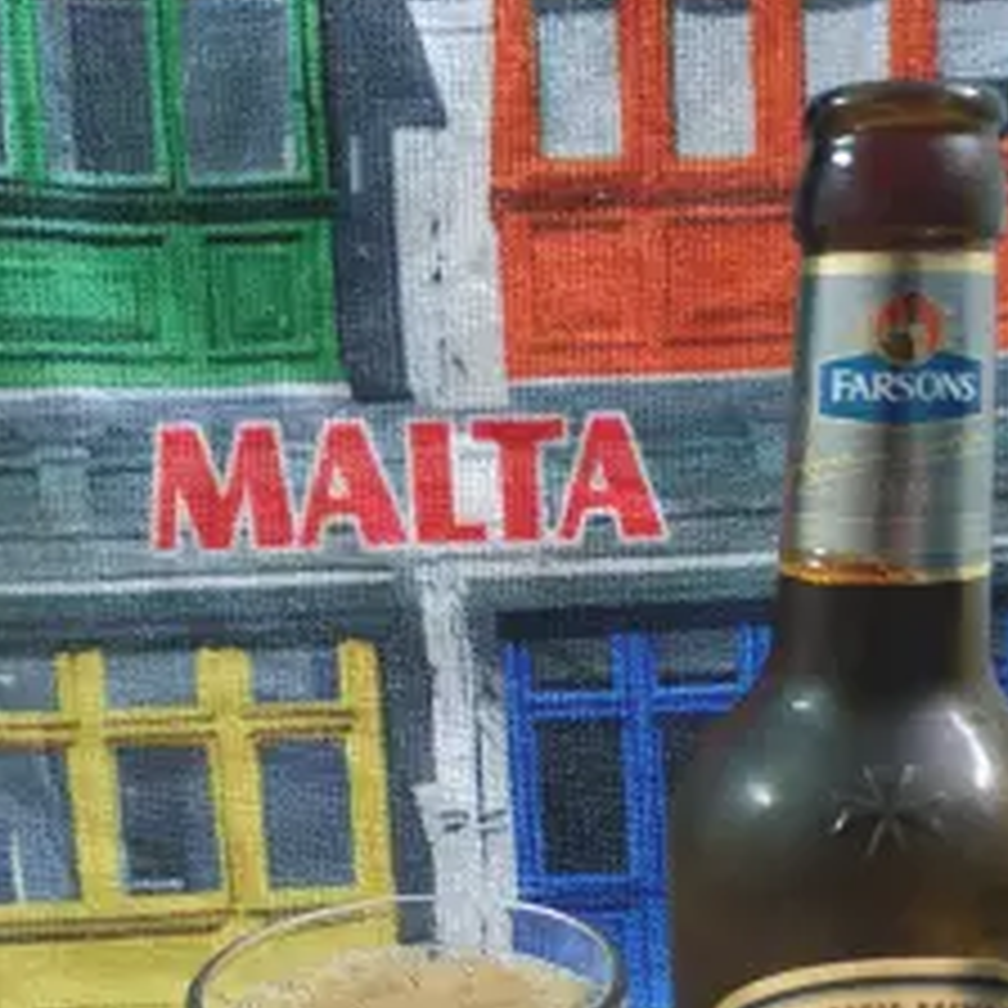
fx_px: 1351
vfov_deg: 39.0
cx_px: 666
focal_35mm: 41
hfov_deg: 40.5
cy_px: 837
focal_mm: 4.32
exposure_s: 1/50
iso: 320
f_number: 1.5
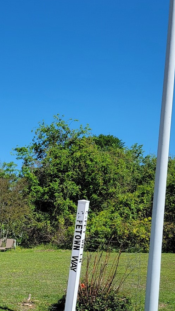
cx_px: -86
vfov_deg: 33.0
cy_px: 264
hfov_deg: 17.7
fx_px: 503
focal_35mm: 61
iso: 16
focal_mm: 6.7
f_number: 1.8
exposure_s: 1/1365
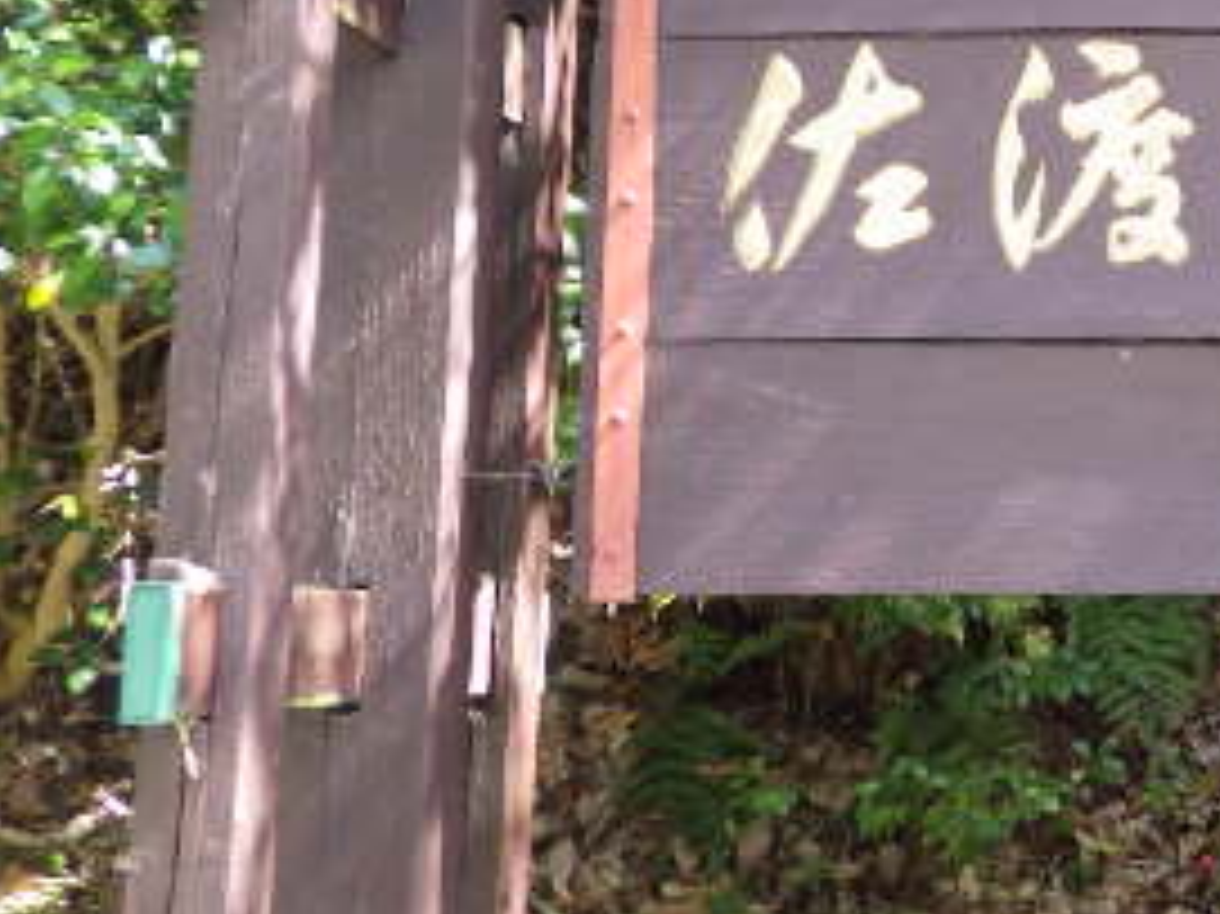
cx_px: 1360
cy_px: 135
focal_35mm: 78
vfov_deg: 18.6
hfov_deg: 23.4
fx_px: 2748
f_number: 2.4
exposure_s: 1/60
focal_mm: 5.9
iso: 125
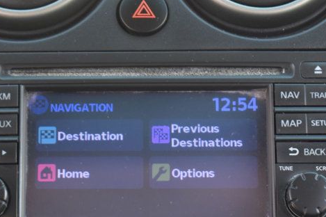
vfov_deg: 7.6
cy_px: 126
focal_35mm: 180
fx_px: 1630
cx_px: 101
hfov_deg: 11.4
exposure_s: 1/15
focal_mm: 55
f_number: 6.3
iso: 560
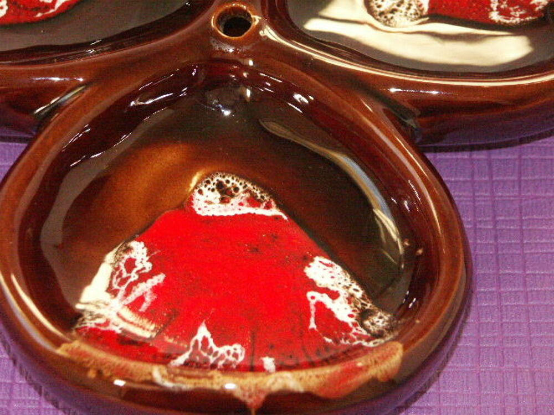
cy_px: 208
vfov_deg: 7.9
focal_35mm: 188
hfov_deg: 10.5
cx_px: 277
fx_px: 3009
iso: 400
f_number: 3.5
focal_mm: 47.66
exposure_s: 1/200
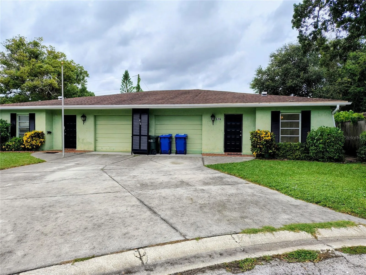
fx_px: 254
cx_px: 183
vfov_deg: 56.8
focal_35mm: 24
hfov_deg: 71.6
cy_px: 138
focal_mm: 5.56
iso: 100
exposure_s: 1/902
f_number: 1.8
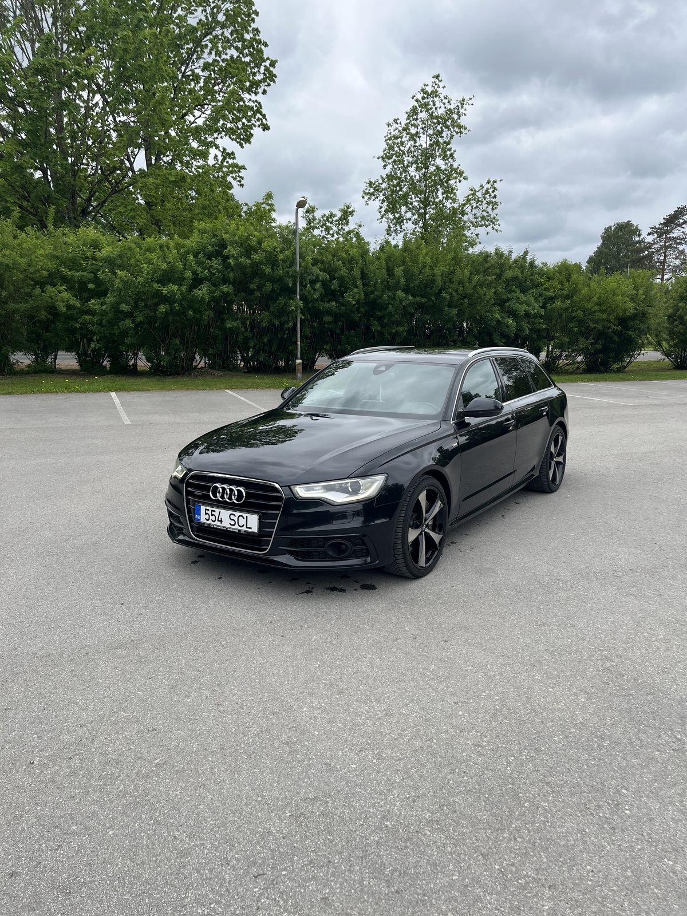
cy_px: 458
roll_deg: +0.6
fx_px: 688
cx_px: 344
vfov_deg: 67.3
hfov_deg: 53.1
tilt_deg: -11.1
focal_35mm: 26
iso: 50
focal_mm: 5.1
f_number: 1.6
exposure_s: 1/1992
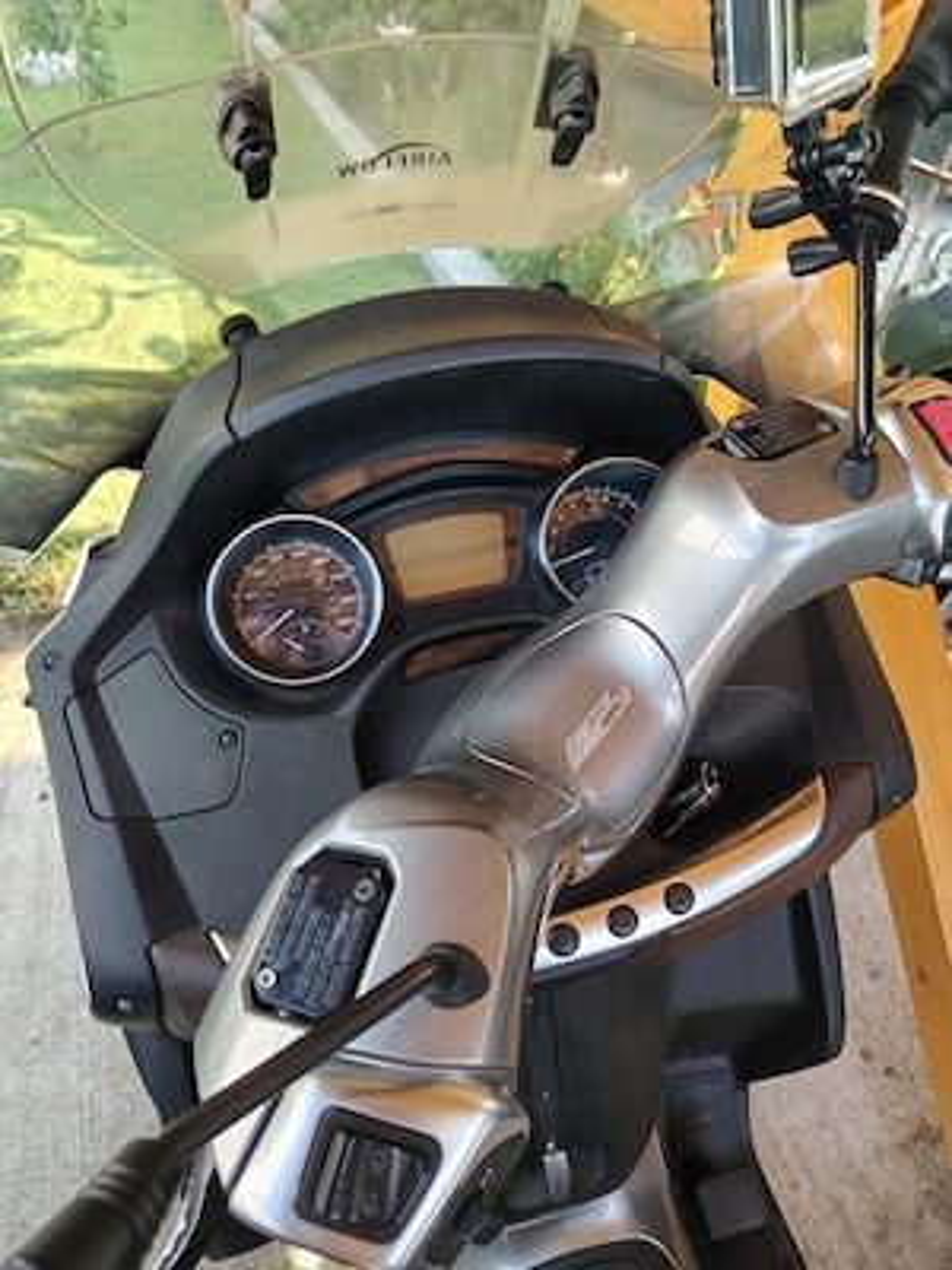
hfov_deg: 56.8
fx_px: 880
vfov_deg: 71.6
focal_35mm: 24
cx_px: 476
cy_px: 635
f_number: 1.75
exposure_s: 1/100
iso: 189
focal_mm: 5.25
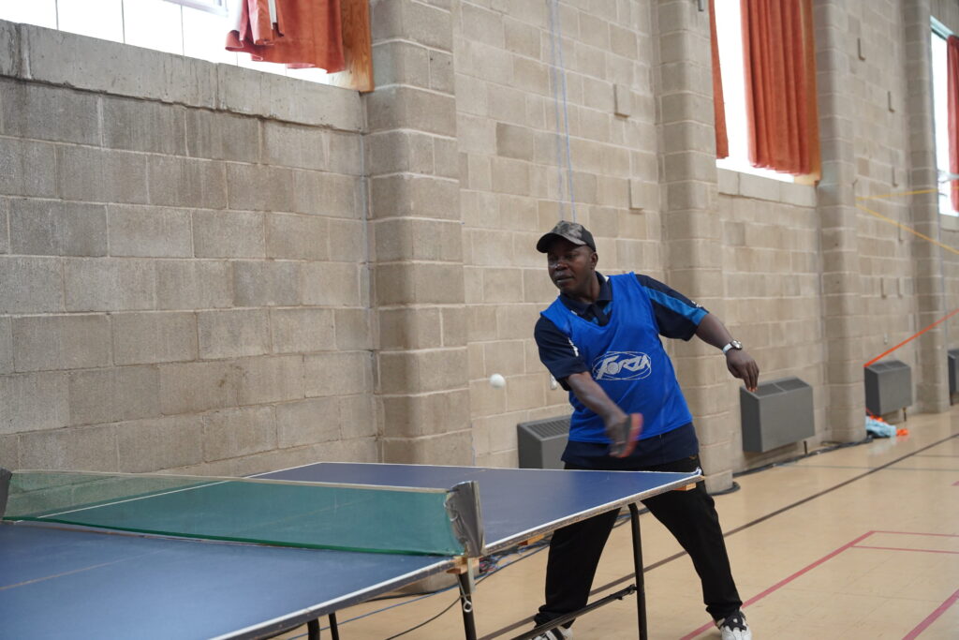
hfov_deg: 44.6
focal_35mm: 44
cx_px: 480
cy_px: 320
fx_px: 1170
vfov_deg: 30.6
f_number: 4
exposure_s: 1/160
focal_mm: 43.9
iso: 3200
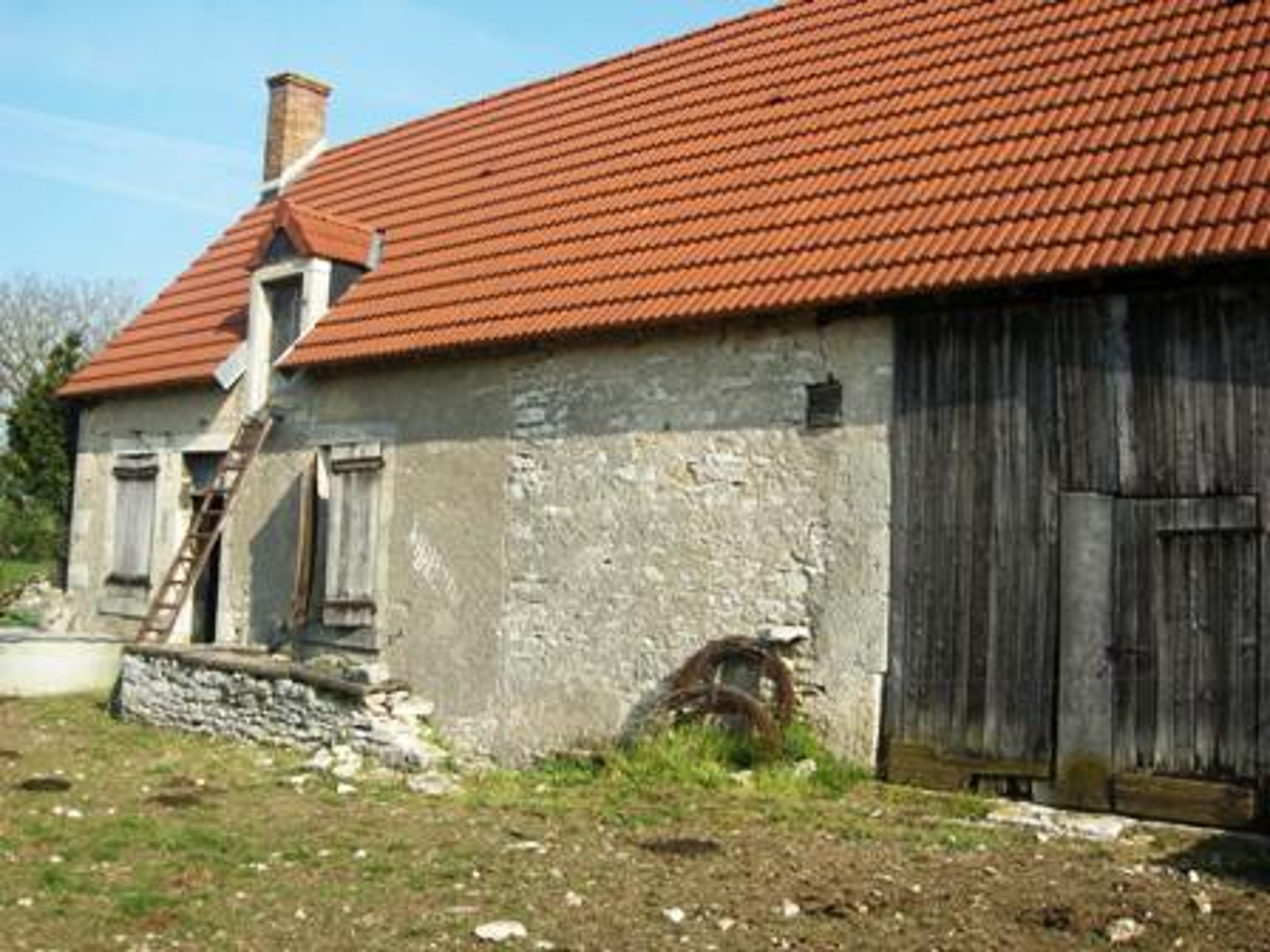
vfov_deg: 39.7
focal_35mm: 36
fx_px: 1321
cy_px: 476
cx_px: 635
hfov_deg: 51.4
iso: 64
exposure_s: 1/254
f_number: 4.8
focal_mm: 7.5
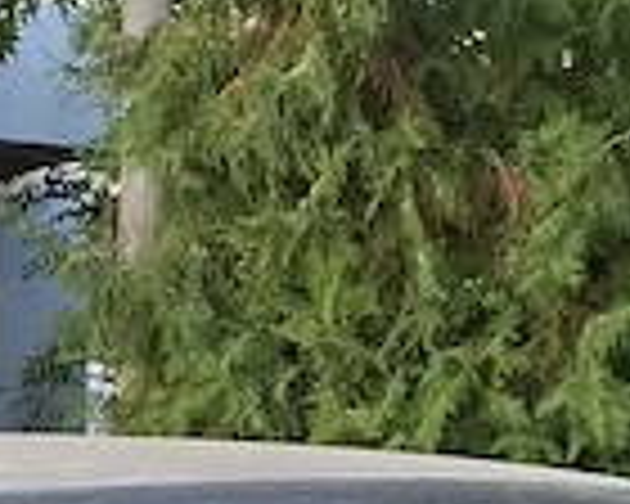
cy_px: 886
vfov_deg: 11.3
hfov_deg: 14.9
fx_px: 2387
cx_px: 112
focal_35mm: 128
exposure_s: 1/180
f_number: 1.8
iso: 40
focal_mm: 5.54
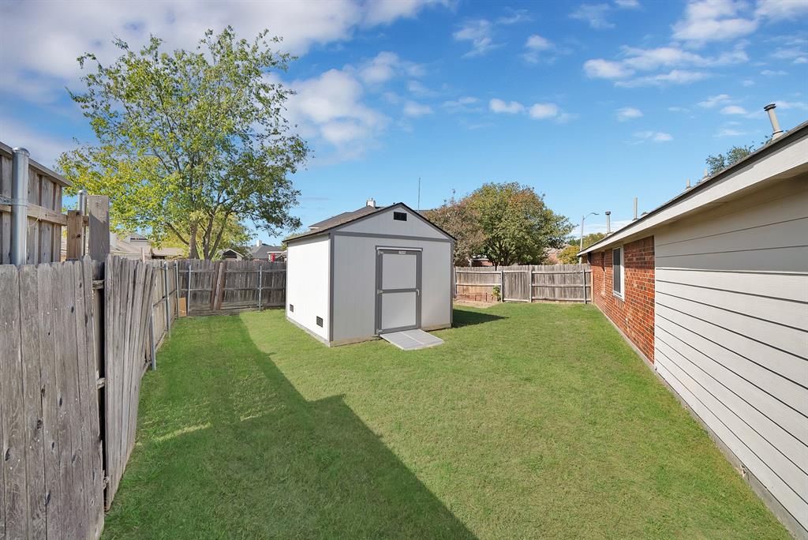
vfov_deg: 90.1
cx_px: 404
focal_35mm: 12
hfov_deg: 112.6
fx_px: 269
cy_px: 270
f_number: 9
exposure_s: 1/250
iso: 640
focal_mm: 12
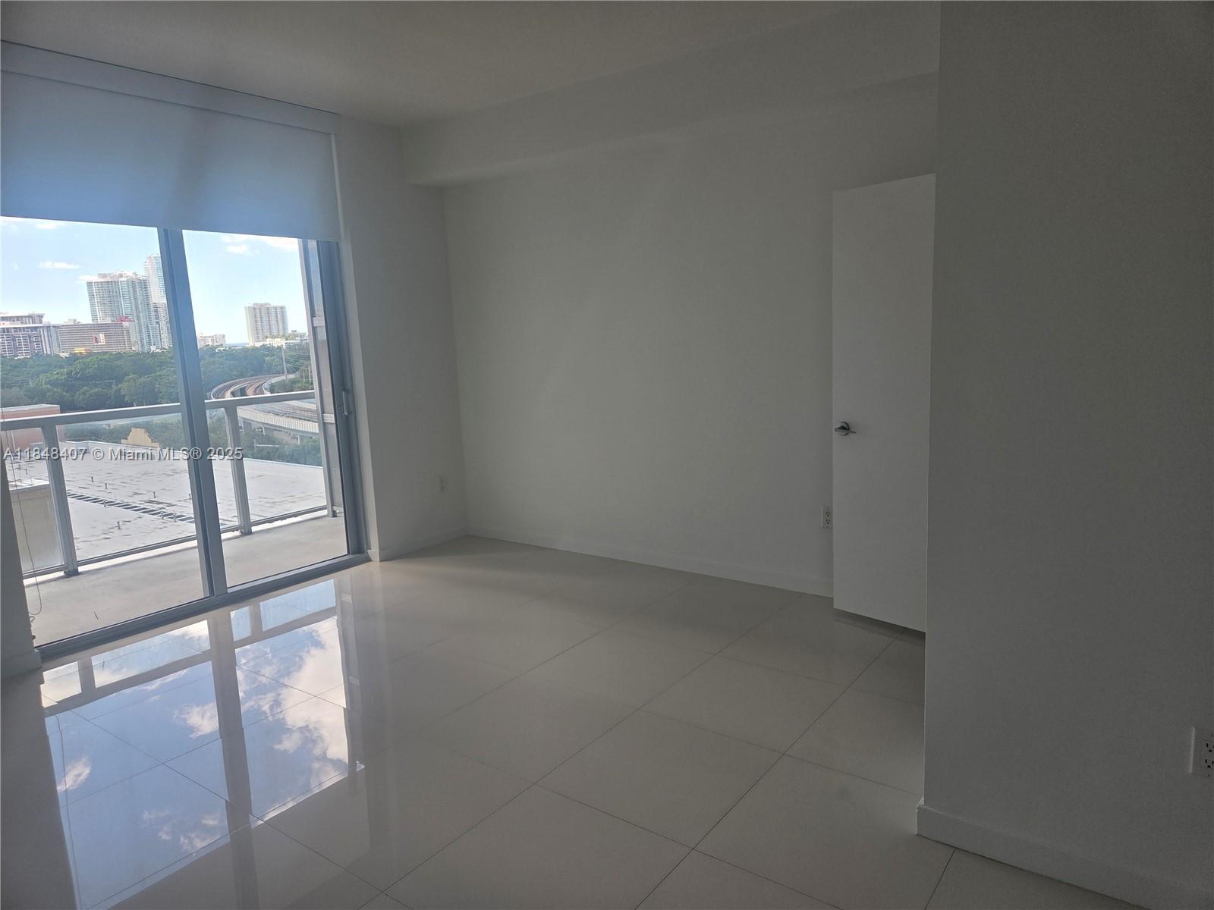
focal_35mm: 23
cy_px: 455
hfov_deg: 73.9
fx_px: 807
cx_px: 607
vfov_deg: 58.9
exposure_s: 1/591
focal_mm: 5.4
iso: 80
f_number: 1.8
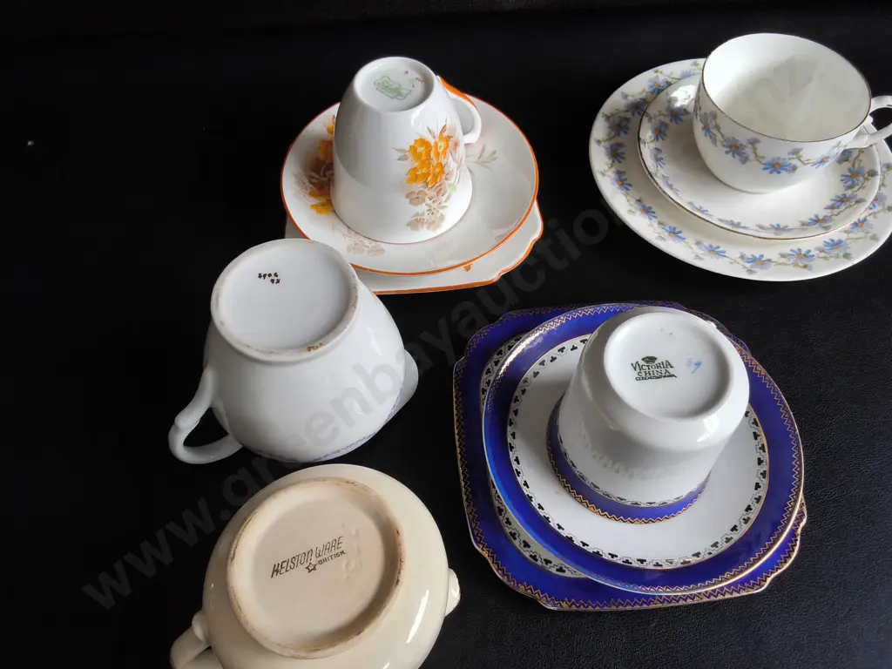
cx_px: 446
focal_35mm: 27
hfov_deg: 65.3
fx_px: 696
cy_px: 334
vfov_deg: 51.4
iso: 80
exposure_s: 1/100
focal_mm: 2.87
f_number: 2
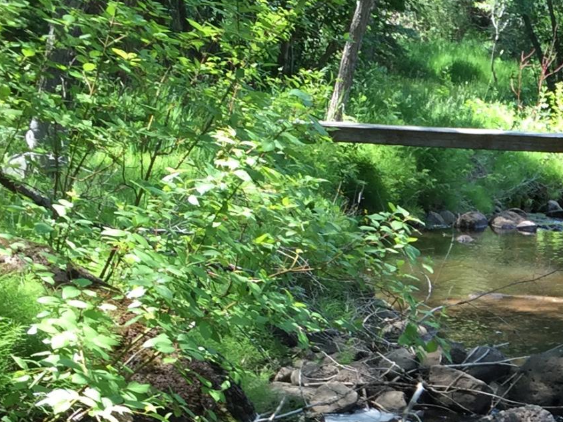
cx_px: 698
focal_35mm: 103
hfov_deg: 18.0
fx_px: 1674
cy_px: 448
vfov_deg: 14.1
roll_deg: -3.0
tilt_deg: -15.0
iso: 32
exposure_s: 1/120
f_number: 2.2
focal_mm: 4.15
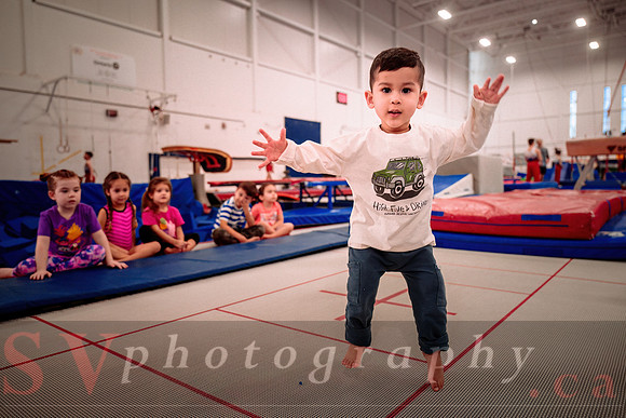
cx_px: 313
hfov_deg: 68.4
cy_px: 209
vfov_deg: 48.8
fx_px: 461
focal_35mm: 27
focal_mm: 26.5
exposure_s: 1/400
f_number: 2.8
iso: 1600
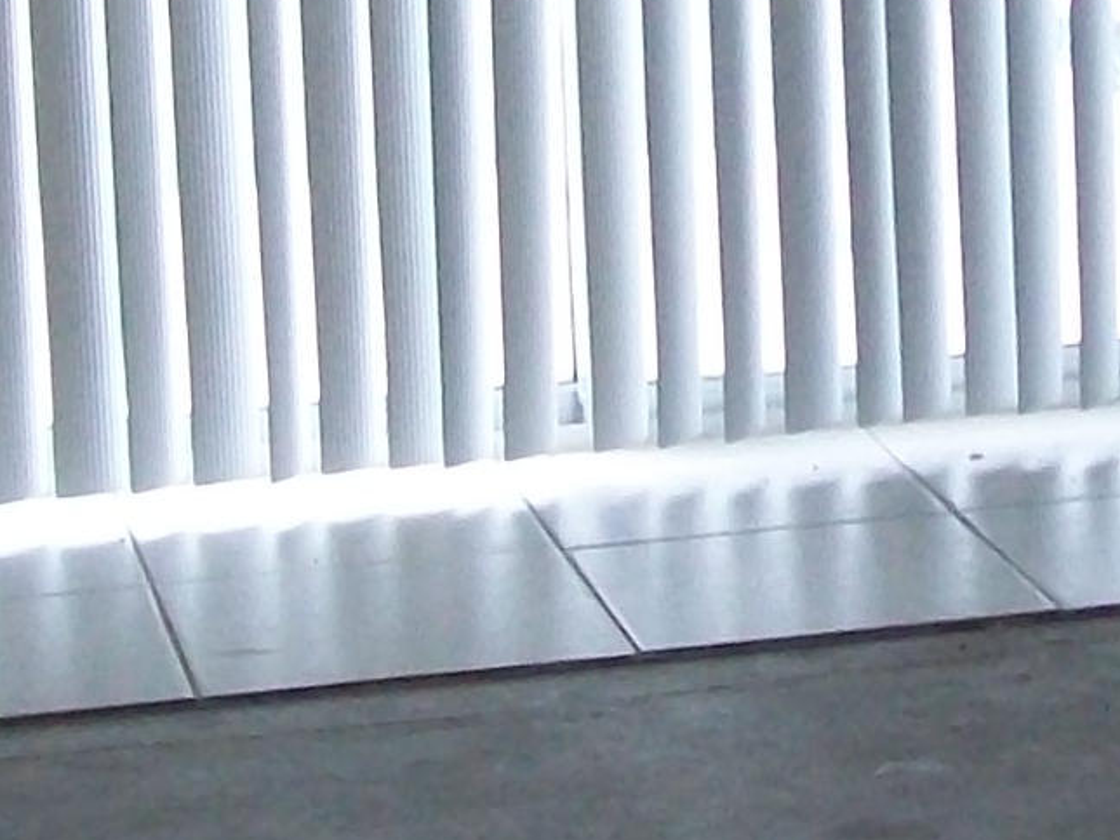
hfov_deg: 13.0
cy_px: -249
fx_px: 4821
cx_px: 1302
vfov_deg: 9.8
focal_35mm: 149
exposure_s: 1/160
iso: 160
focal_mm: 6
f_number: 2.7
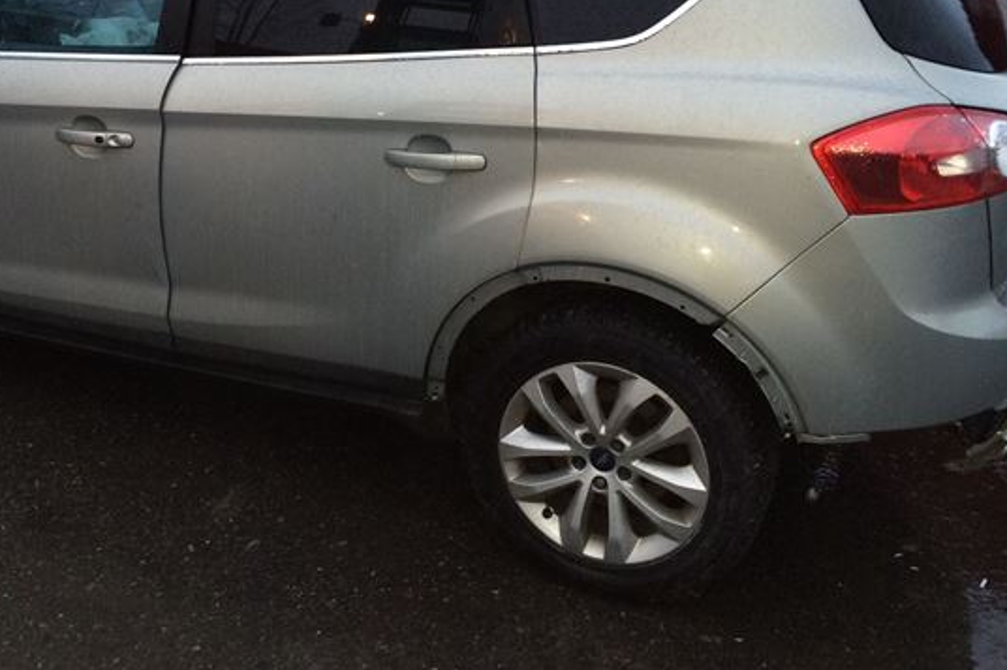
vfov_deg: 29.5
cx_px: 363
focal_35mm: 45
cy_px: 184
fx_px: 1258
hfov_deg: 43.2
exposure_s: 1/30
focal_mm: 4.15
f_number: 2.2
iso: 100
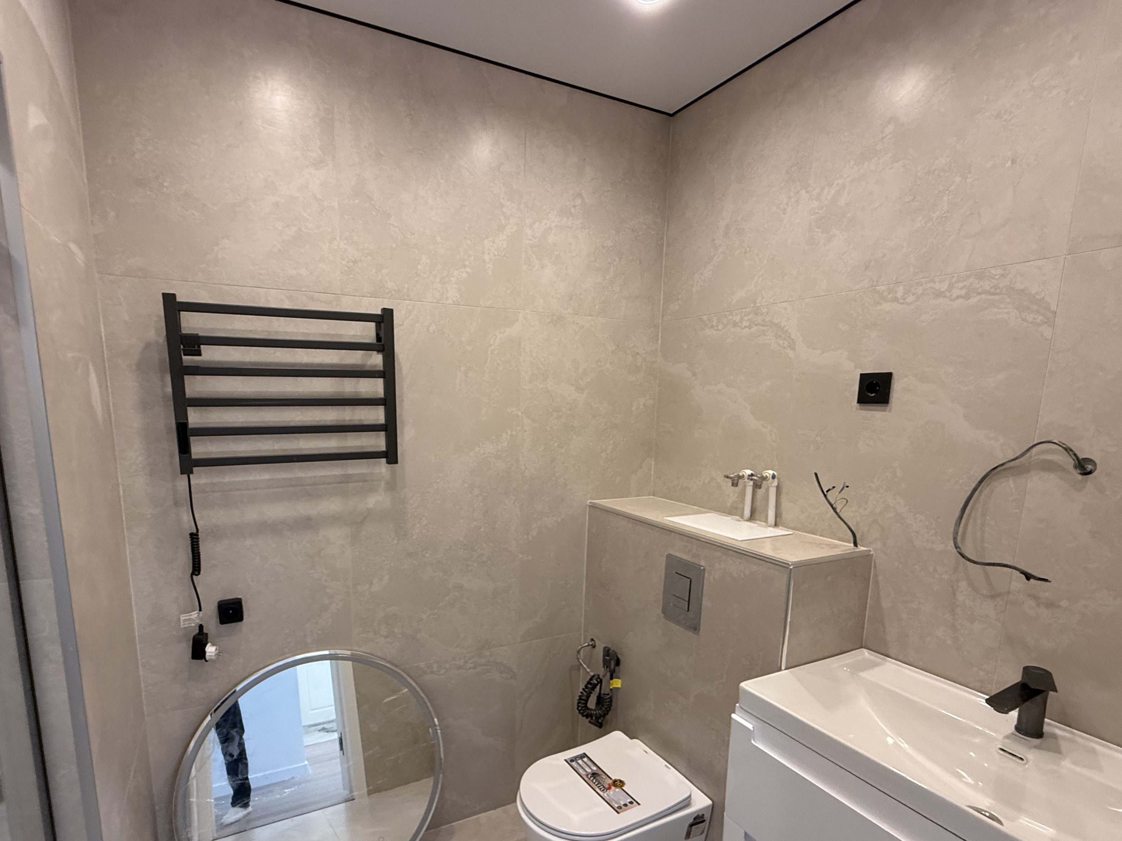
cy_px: 497
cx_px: 513
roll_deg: -1.4
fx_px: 583
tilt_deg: -6.7
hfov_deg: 87.6
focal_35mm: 18
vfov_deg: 71.0
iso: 250
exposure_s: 1/100
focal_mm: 2.22
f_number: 2.2
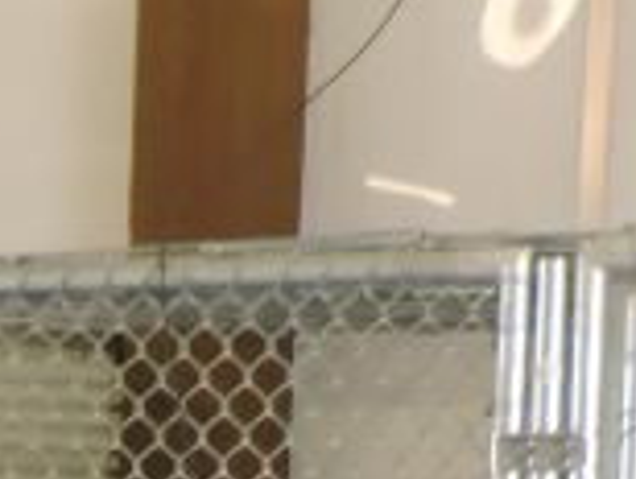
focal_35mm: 335
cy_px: 1780
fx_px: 6165
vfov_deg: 4.2
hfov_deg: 5.6
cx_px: -1094
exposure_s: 1/50
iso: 250
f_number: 3.4
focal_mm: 7.7
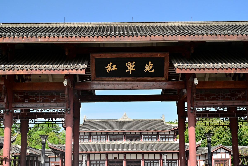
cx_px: 124
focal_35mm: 57
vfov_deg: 23.8
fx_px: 393
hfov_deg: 35.1
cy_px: 83
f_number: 8
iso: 9000
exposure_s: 1/8000
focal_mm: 57
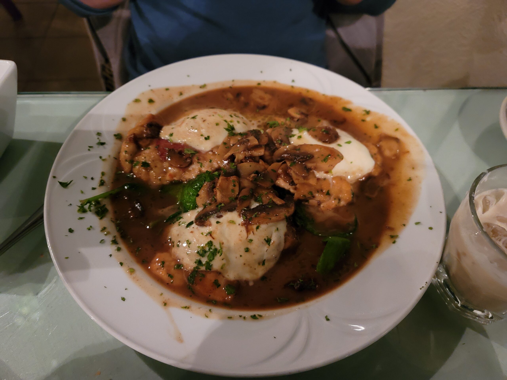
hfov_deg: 69.4
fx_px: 366
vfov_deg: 54.9
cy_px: 190
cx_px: 254
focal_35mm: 25
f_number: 1.8
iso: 1000
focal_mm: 7
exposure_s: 1/24
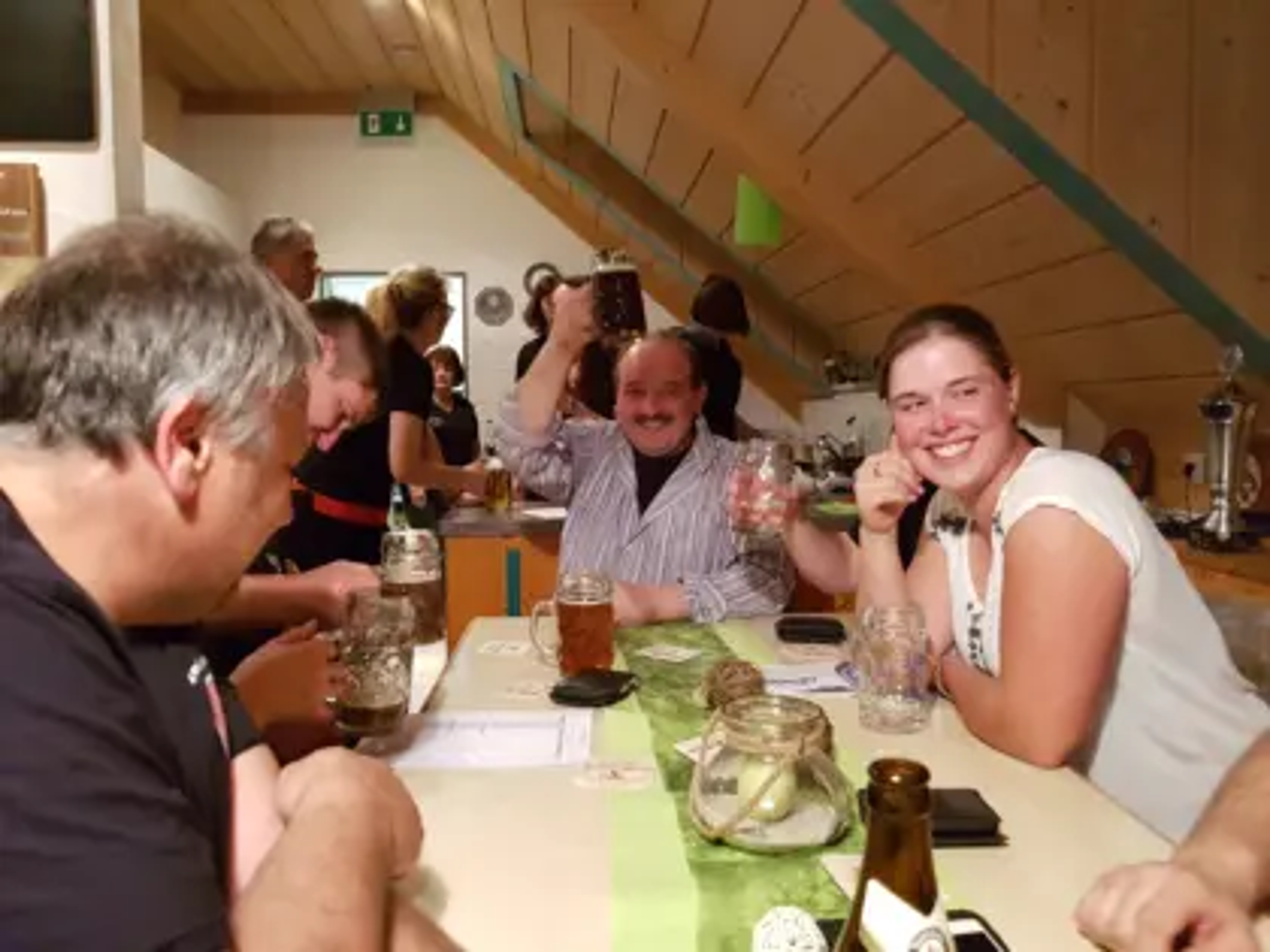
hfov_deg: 67.3
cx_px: 635
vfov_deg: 53.1
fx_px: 954
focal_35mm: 26
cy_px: 476
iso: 800
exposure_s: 1/50
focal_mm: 4.2
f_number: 1.7
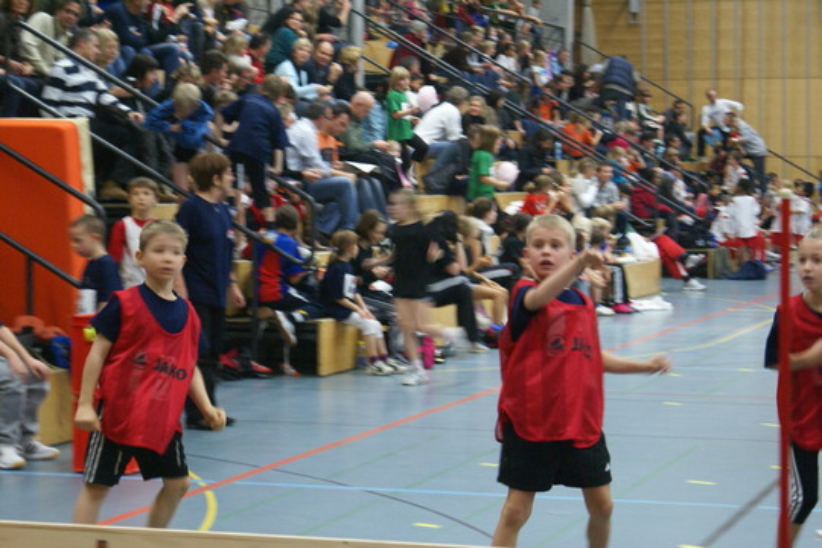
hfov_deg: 19.5
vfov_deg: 13.0
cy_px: 274
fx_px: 2397
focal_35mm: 105
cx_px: 411
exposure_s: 1/25
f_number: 5.6
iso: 800
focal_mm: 70
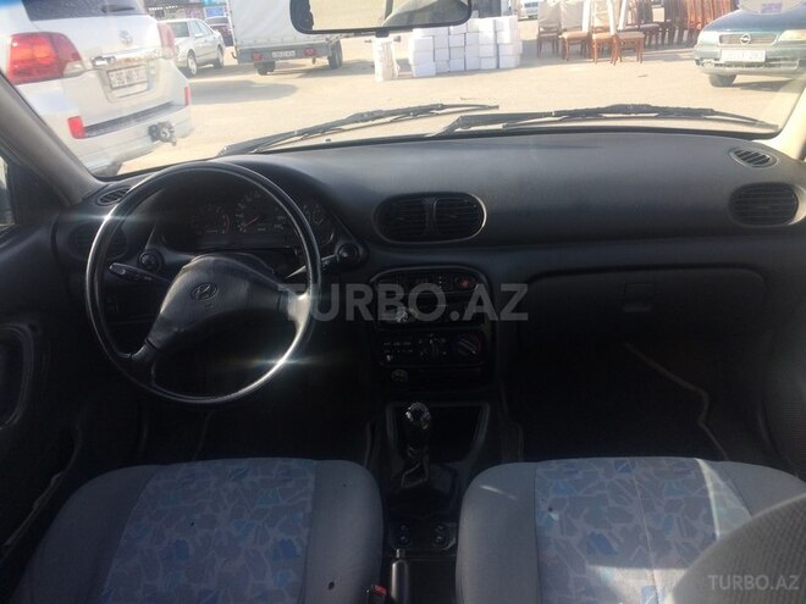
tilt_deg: -24.3
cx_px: 403
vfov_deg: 48.2
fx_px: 675
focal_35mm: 29
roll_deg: +5.4
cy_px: 302
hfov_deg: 61.7
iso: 32
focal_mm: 4.15
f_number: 2.2
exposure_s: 1/275
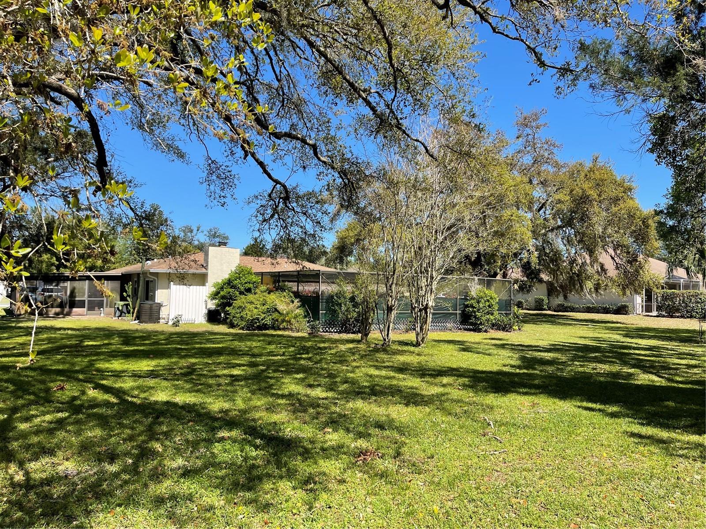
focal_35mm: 25
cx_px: 353
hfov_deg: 69.4
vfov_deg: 54.9
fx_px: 510
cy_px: 264
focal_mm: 5.1
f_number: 1.6
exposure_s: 1/1852
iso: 32
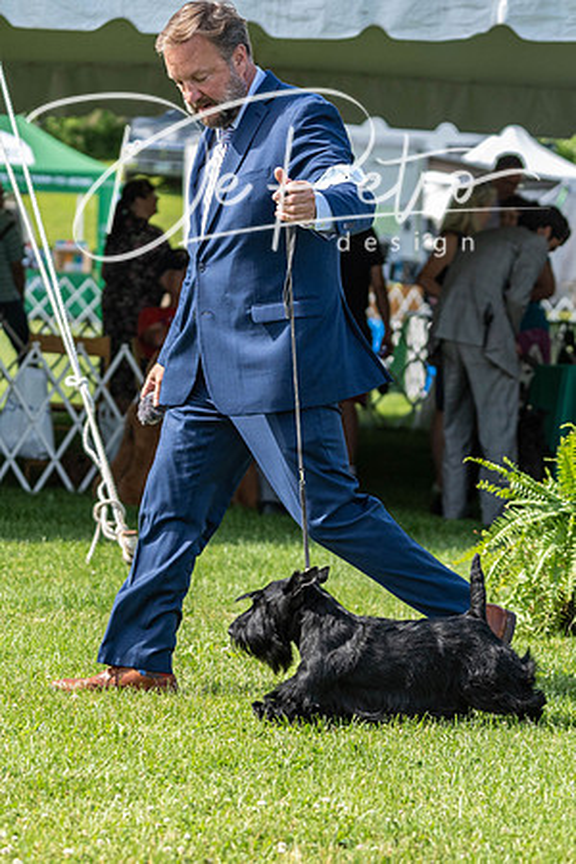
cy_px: 469
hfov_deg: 8.4
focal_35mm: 163
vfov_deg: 12.6
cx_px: 310
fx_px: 3906
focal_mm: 97
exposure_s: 1/2000
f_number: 4
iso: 1000
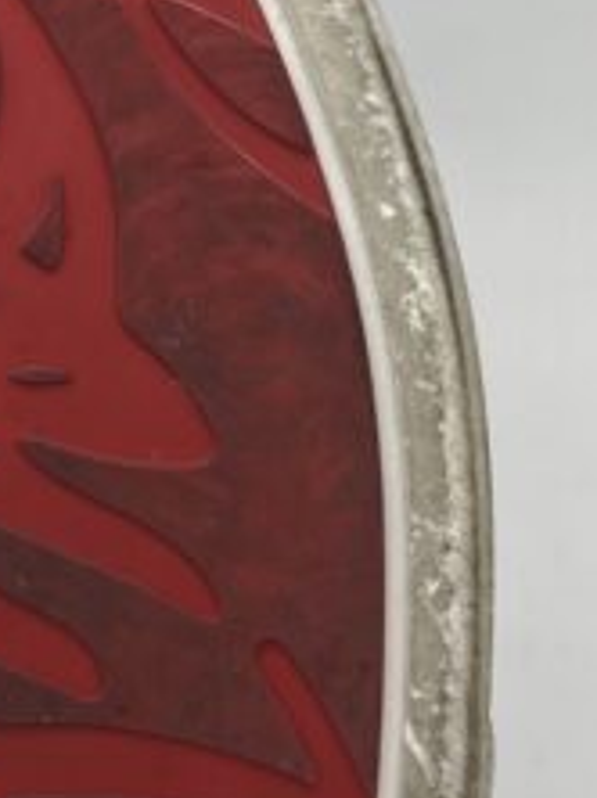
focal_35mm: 120
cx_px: -50
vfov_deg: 16.2
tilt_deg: -29.8
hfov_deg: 12.1
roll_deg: +3.3
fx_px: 2765
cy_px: 68
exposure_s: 1/126
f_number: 1.5
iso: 32
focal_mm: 5.7
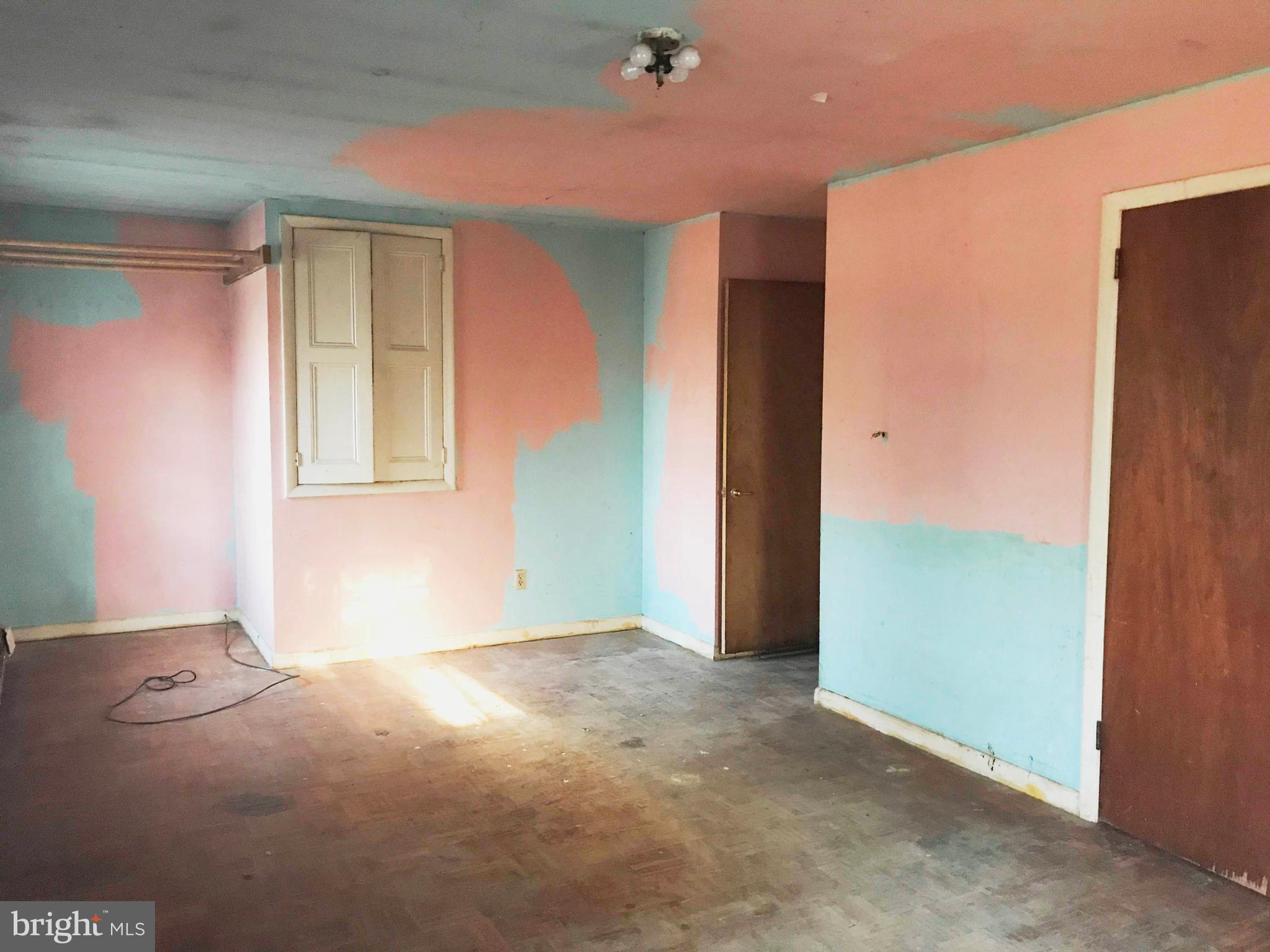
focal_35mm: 28
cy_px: 476
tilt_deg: -3.0
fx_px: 1027
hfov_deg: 63.4
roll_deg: -0.8
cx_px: 635
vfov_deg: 49.7
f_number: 1.8
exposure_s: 1/6
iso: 80
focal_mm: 3.99
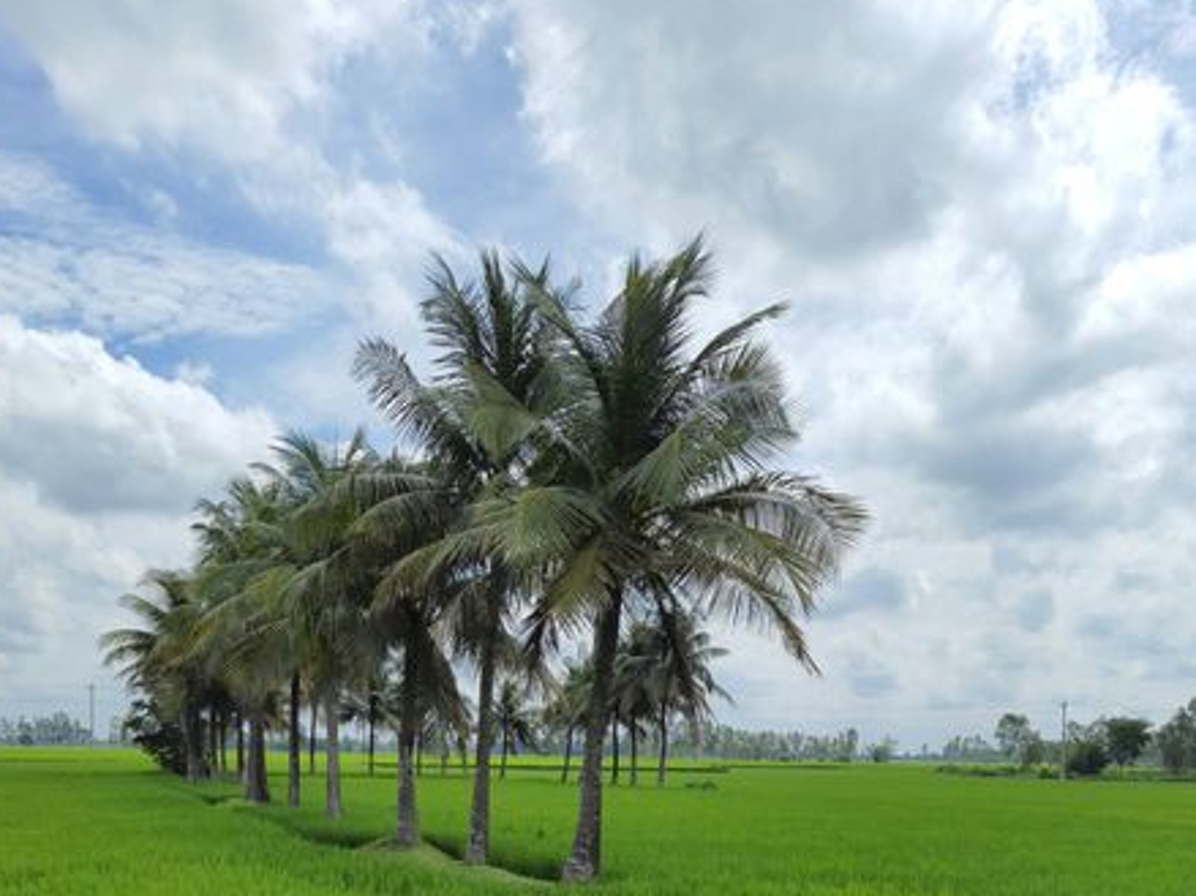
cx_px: 572
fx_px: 967
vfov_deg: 49.6
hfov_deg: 63.4
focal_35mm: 28
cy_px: 504
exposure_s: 1/2000
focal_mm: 5.23
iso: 50
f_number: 1.8
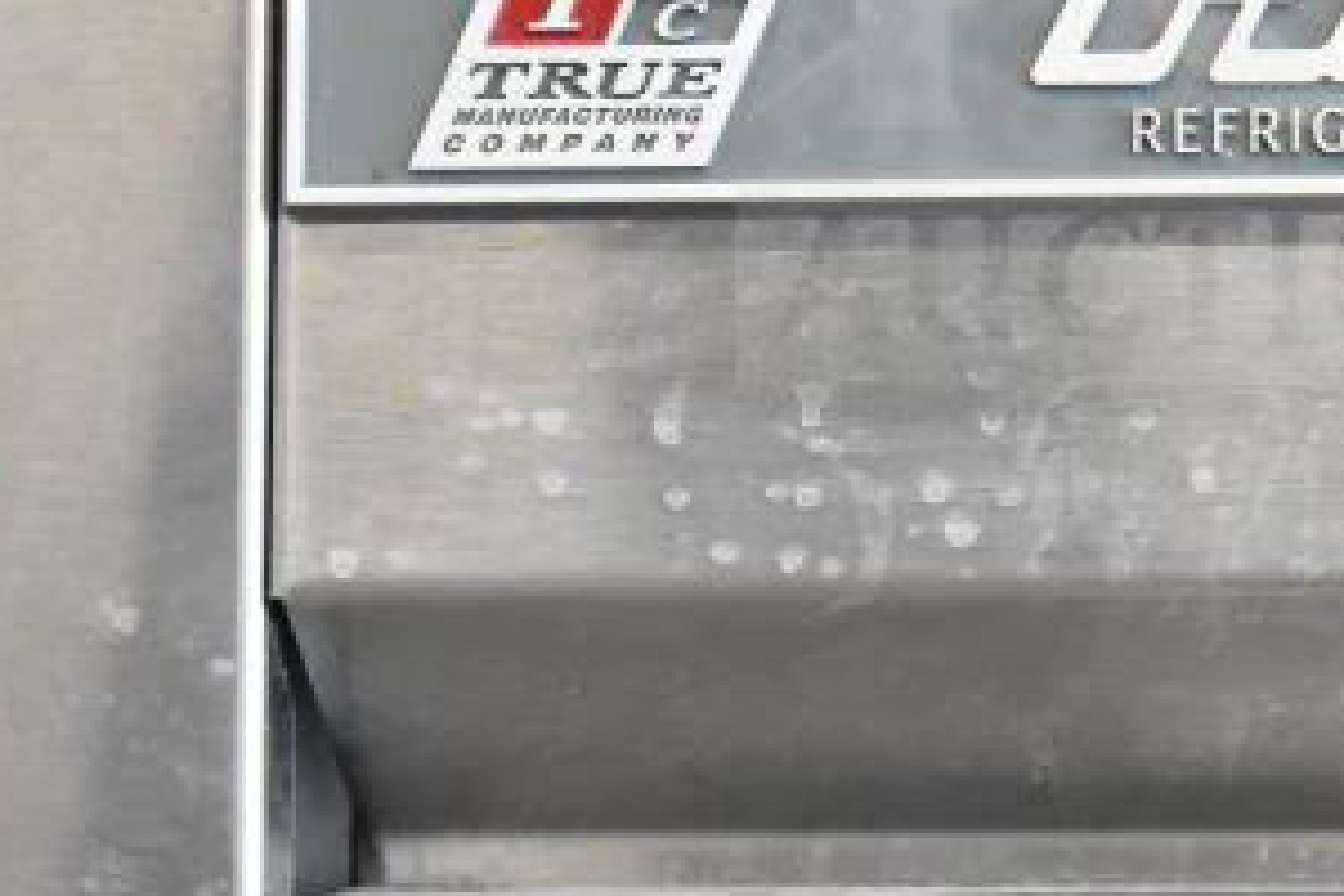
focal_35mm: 168
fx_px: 6272
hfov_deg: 12.1
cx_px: 1236
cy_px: 29
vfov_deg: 8.1
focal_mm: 55
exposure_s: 1/100
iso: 4500
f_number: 5.6
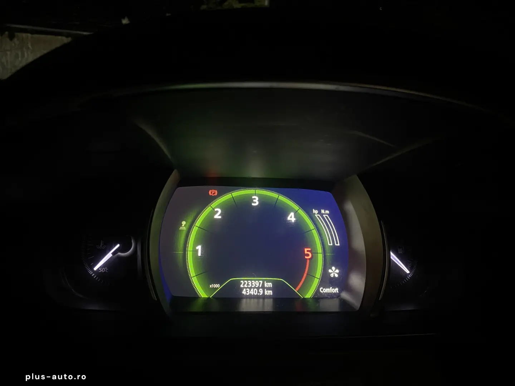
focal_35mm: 26
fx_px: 387
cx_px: 258
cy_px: 193
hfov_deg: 67.3
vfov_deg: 53.1
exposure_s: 1/26
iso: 640
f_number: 1.8
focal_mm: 4.25
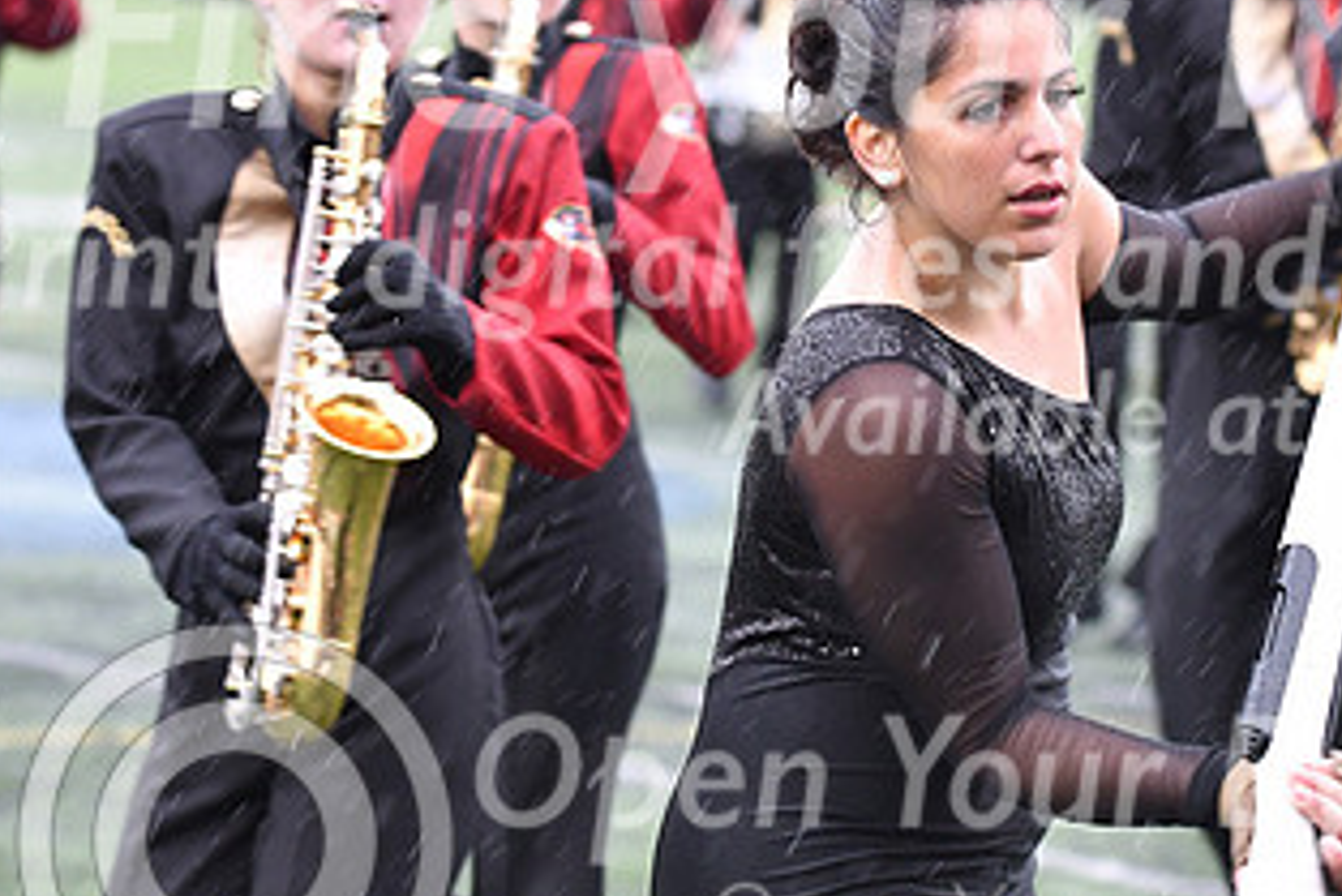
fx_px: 11412
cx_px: 1016
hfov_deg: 6.7
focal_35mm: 306
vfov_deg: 4.5
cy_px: 487
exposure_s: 1/320
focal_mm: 110
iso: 1000
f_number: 4
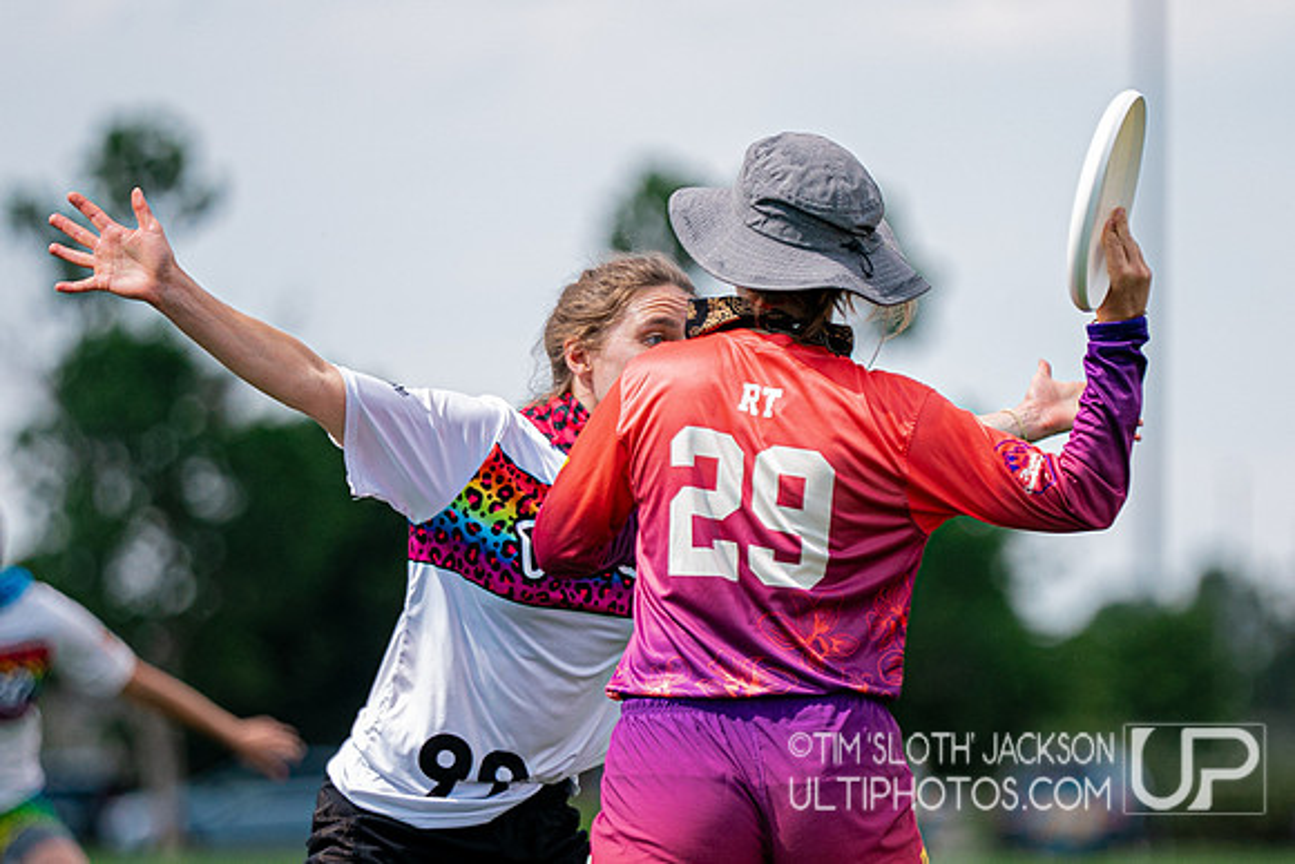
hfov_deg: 5.4
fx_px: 13743
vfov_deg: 3.6
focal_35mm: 382
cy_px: 583
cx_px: 808
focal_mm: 197
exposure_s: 1/4000
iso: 400
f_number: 2.8
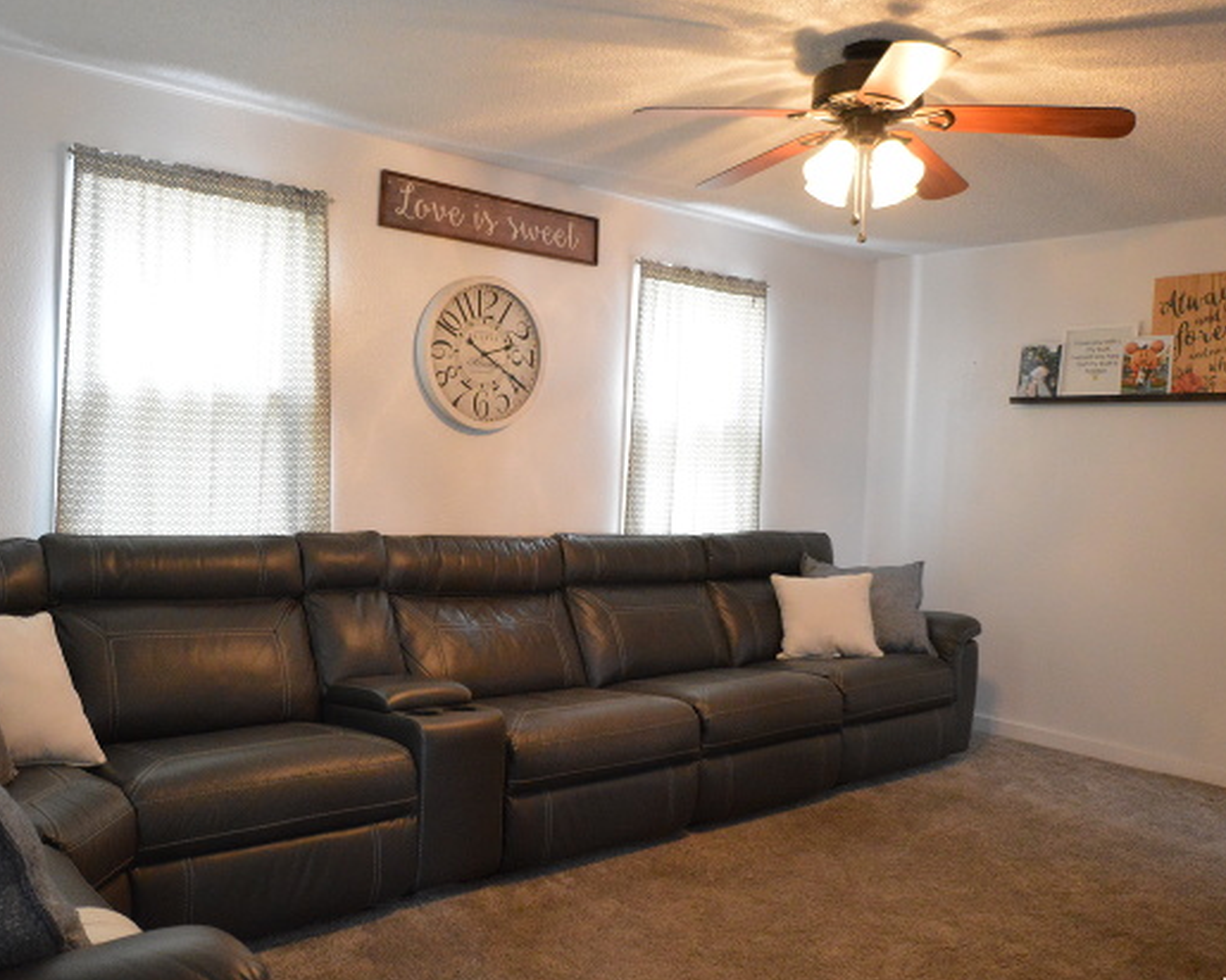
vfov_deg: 51.5
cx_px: 538
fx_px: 1016
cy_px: 488
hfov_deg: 62.0
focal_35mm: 28
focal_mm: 16
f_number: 4
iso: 3200
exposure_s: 1/60
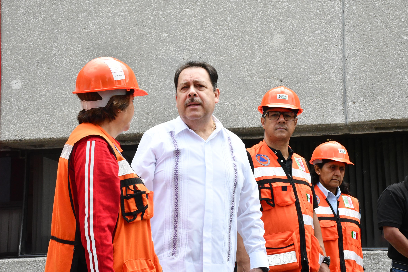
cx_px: 204
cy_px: 136
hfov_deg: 28.1
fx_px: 816
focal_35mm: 72
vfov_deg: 18.9
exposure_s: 1/250
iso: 2500
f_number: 20
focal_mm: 48
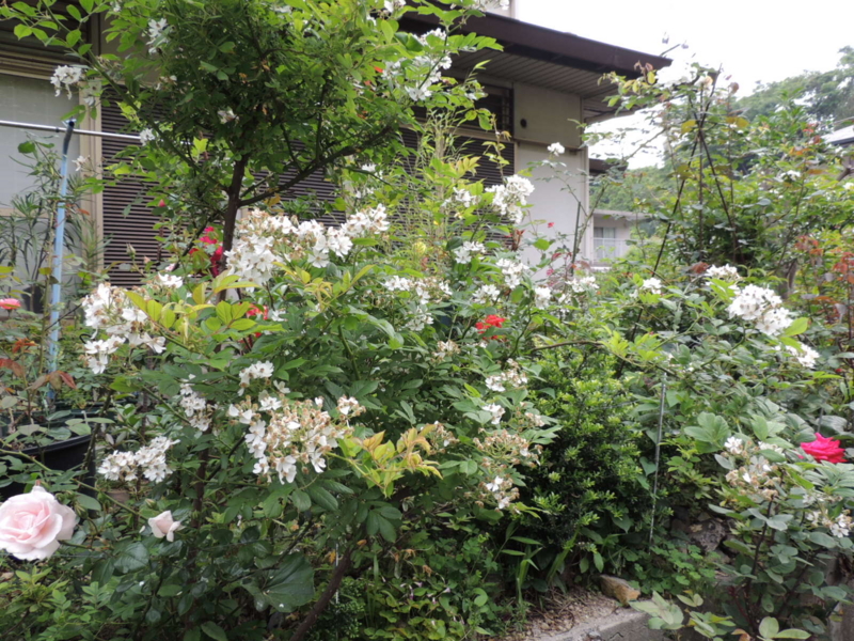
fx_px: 691
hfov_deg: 63.4
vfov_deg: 49.7
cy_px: 320
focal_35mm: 28
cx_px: 427
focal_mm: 4.9
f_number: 3.1
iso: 100
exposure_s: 1/160
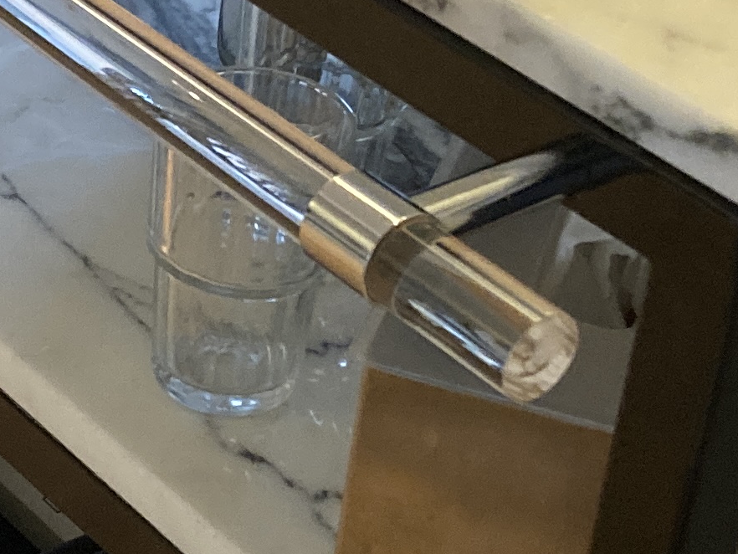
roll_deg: -2.3
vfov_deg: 11.6
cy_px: 122
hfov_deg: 15.0
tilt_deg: -31.5
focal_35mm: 128
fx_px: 2730
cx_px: -88
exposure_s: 1/50
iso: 200
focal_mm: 3.99
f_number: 1.8
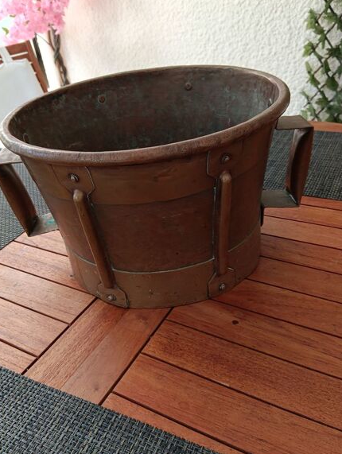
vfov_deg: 61.6
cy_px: 235
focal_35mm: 29
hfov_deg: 48.3
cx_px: 168
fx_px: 381
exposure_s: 1/50
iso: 101
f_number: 1.8
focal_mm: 3.96
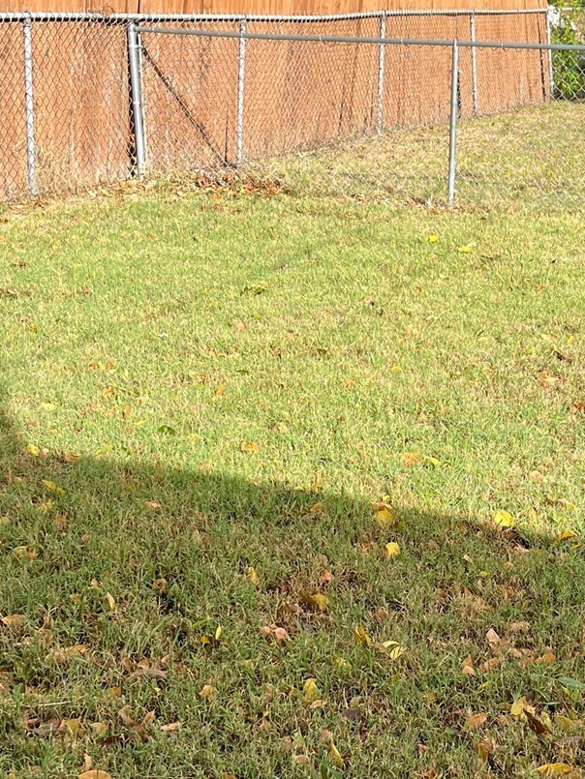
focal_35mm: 62
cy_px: 589
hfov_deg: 23.4
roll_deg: +1.5
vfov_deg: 30.6
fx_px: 1397
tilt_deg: -25.2
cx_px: 433
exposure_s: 1/2309
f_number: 1.6
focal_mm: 5.1
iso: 50
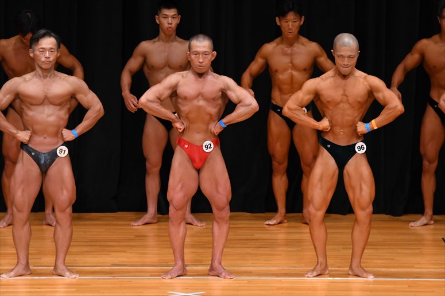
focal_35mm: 285
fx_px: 3521
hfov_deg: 7.2
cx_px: 222
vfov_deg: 4.8
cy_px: 148
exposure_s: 1/400
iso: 3200
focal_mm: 190
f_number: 5.6
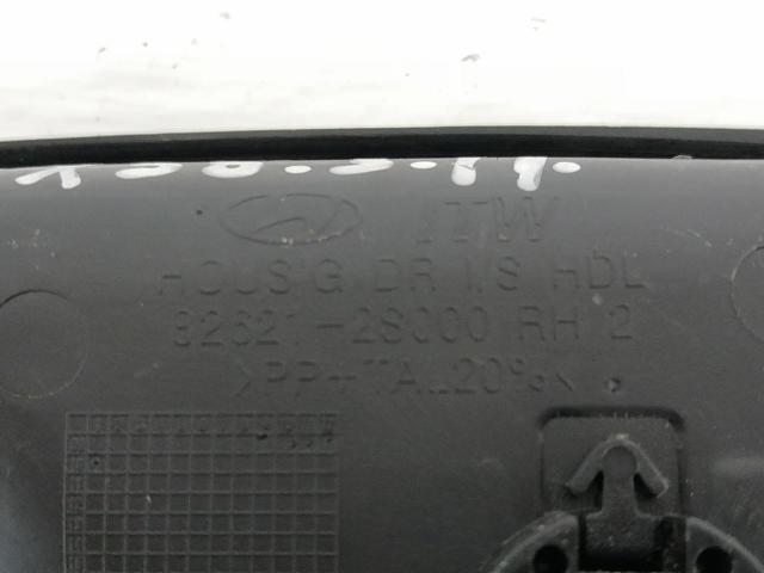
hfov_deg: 38.9
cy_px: 286
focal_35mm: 49
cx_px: 382
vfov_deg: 29.7
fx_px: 1081
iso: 400
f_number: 1.8
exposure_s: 1/120
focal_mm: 5.4
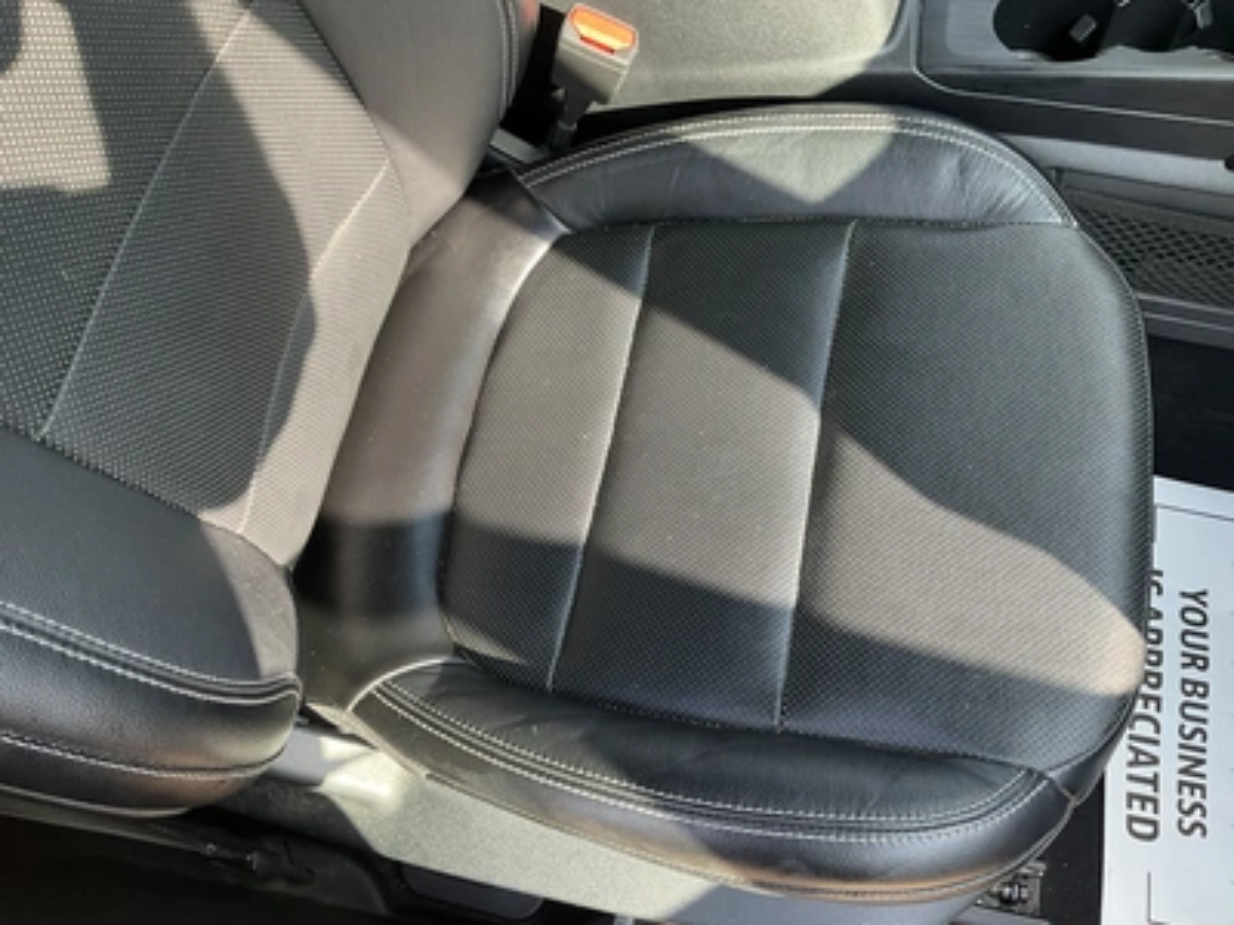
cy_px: 462
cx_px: 617
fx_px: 1034
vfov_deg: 48.2
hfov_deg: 61.7
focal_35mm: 29
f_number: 1.8
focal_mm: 3
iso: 40
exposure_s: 1/122
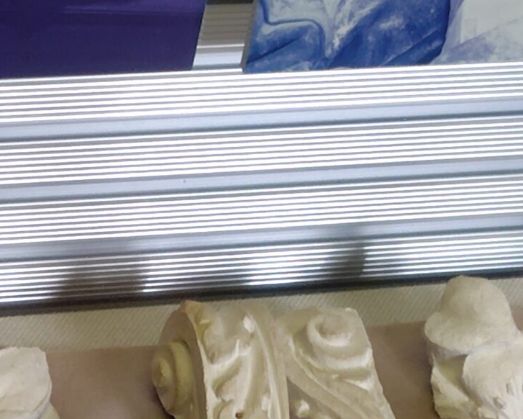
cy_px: 500
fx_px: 1223
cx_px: 96
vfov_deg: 18.4
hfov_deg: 23.7
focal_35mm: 79
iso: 280
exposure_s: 1/50
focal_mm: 5.6
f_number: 1.9
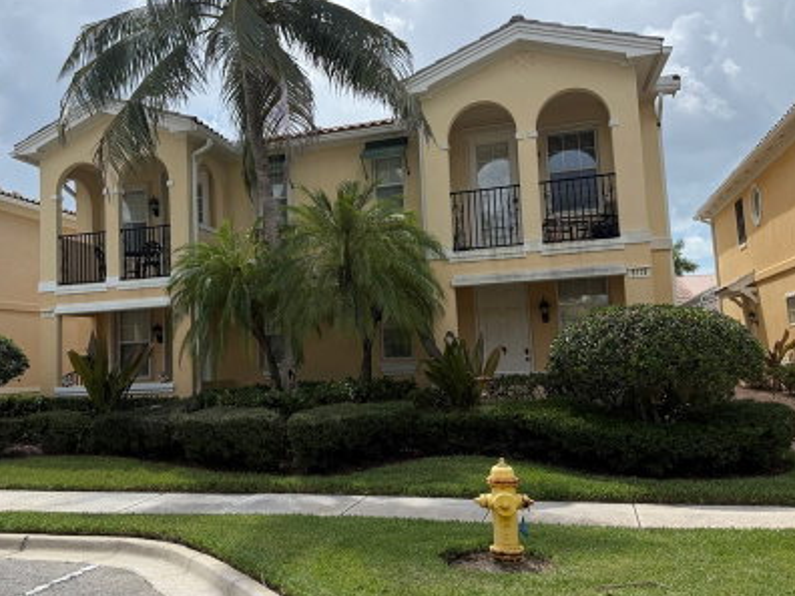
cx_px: 319
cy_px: 291
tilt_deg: +5.1
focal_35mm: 31
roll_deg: +1.8
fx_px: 712
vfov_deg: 45.4
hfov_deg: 57.9
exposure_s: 1/6173
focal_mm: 6.76
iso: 125
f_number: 1.78
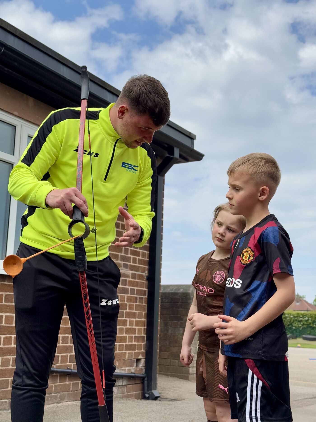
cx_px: 158
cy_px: 211
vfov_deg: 39.7
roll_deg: -1.9
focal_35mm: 48
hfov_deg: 30.3
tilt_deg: +10.6
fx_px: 584
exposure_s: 1/4310
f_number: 1.78
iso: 64
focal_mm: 6.76
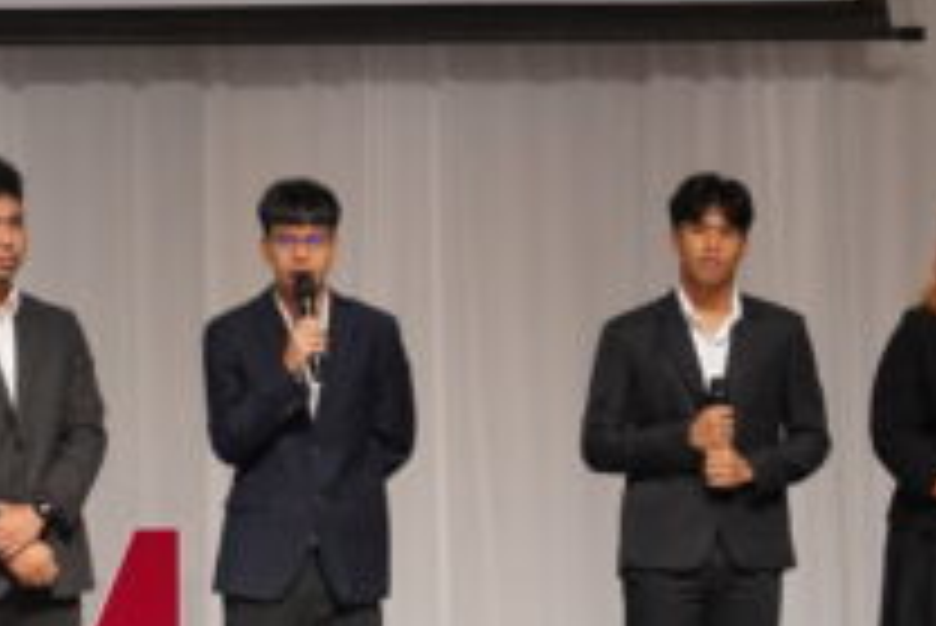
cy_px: 351
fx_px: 9118
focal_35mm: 350
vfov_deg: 3.9
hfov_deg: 5.9
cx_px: 446
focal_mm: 81
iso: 2000
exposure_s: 1/125
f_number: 4
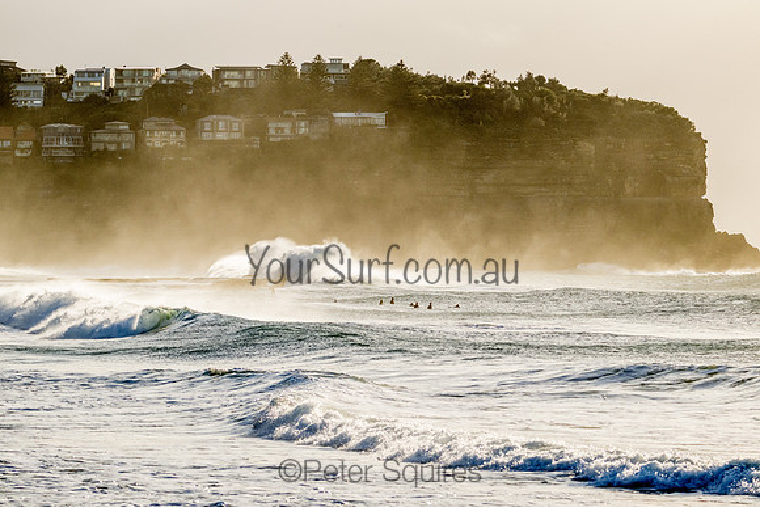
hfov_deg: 8.6
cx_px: 380
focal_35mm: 240
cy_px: 254
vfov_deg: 5.7
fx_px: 5068
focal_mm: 240
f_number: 11
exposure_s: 1/2000
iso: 800
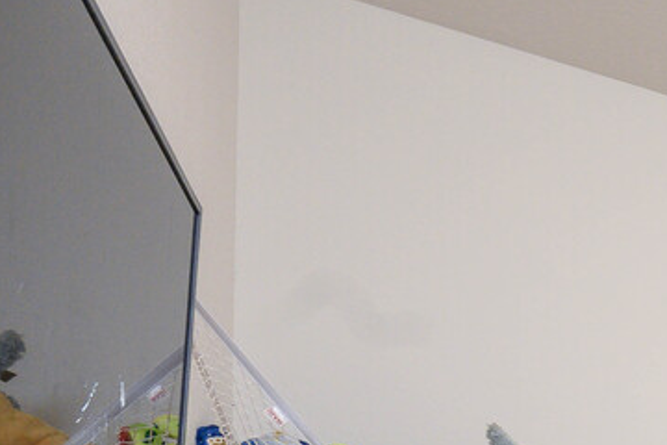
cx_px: 1466
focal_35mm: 63
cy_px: 731
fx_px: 1167
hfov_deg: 17.1
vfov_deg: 18.3
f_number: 6.3
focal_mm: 14
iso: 1000
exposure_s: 1/100
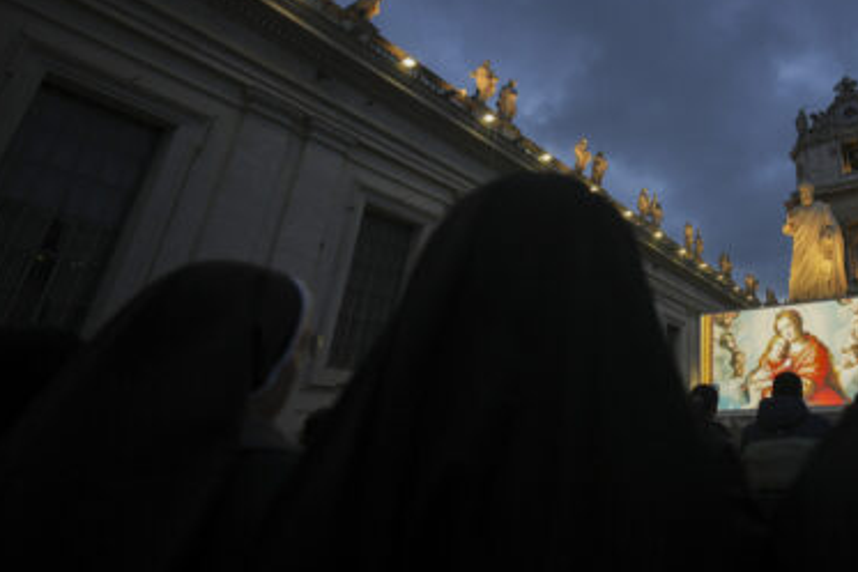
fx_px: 572
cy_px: 219
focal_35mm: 24
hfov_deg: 65.0
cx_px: 722
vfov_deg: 52.7
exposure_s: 1/160
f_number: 1.8
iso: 200
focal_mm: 14
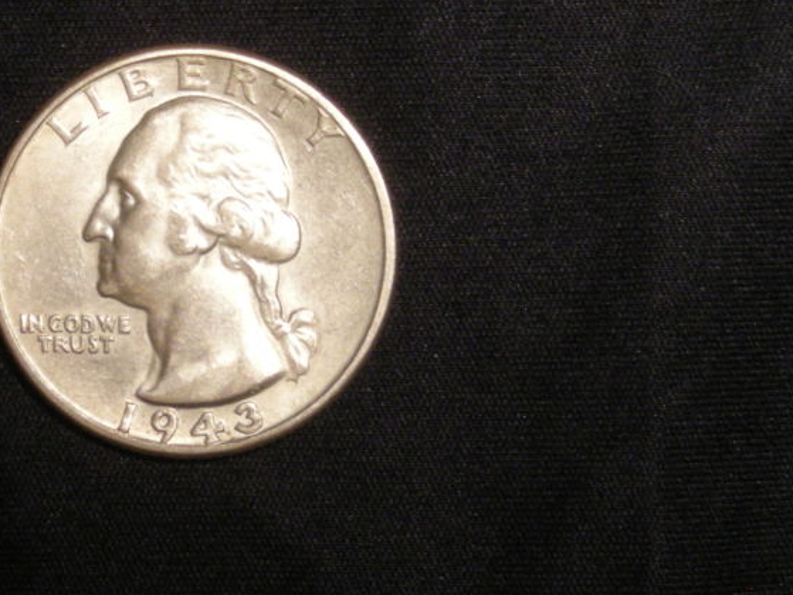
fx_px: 3115
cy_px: 244
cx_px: 194
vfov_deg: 10.9
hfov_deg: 14.4
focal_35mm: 136
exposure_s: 1/55.3
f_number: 3.9
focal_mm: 12.3
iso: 226
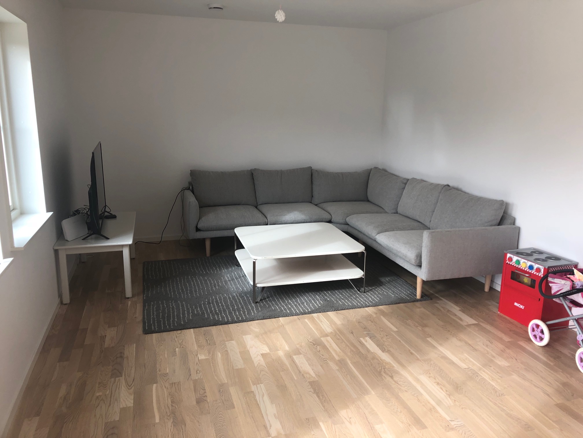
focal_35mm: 28
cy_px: 219
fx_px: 472
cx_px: 292
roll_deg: -4.0
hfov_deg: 63.4
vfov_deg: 49.7
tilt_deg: -14.2
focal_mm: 3.99
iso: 20
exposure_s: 1/176
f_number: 1.8
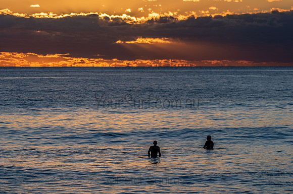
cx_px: 146
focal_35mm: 240
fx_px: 1954
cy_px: 97
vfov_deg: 5.7
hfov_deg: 8.6
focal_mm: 240
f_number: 5.6
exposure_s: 1/160
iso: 31
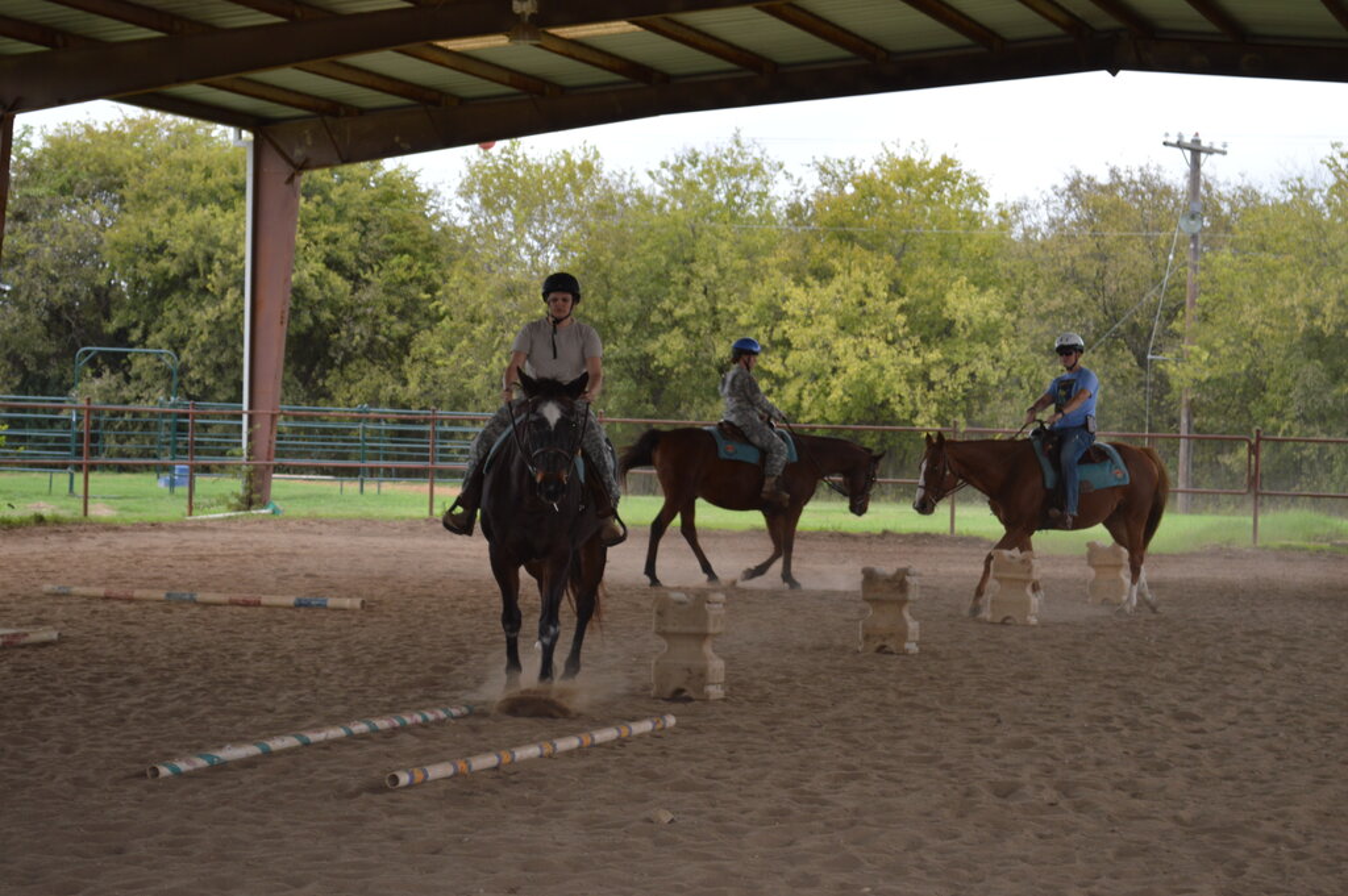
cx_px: 674
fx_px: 2694
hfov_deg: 28.1
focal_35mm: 72
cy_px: 448
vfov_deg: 18.9
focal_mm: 48
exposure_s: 1/125
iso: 250
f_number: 5.3
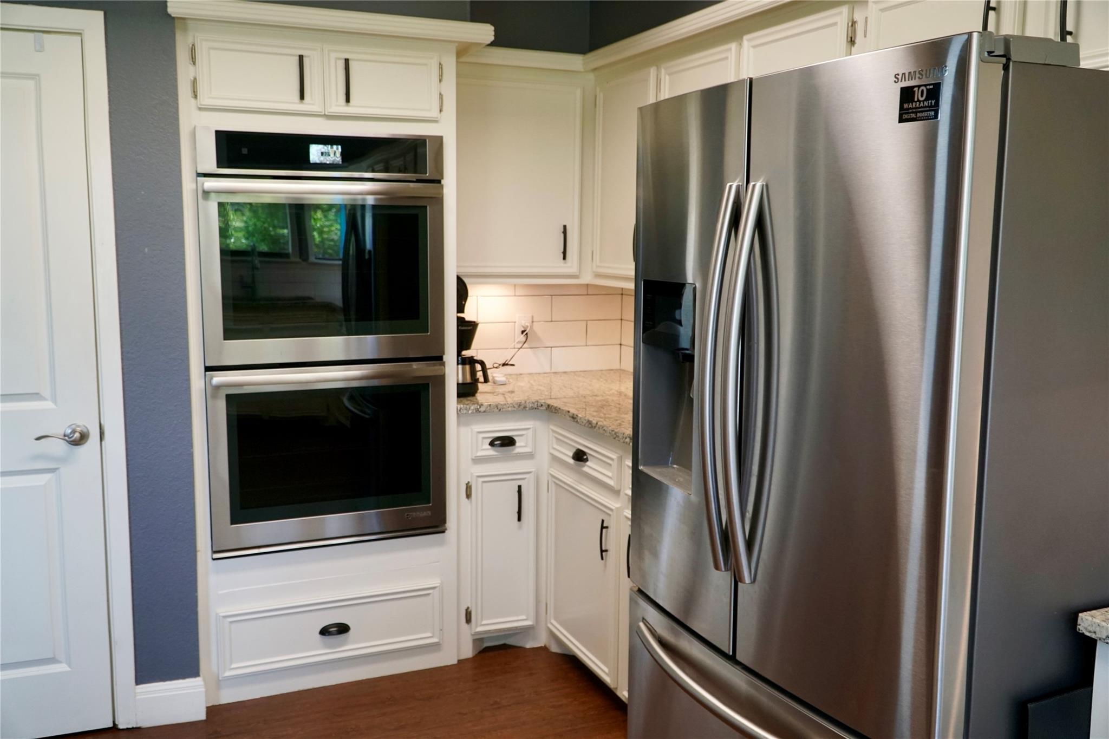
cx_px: 554
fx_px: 924
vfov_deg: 43.6
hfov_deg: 61.9
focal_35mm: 30
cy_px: 370
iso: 800
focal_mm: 20
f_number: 4
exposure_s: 1/160
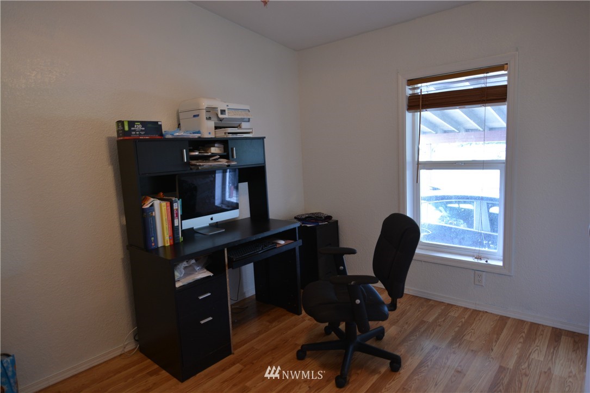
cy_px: 196
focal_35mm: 21
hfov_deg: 81.2
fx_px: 344
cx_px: 295
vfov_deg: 59.5
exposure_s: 1/30
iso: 250
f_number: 2.8
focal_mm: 14
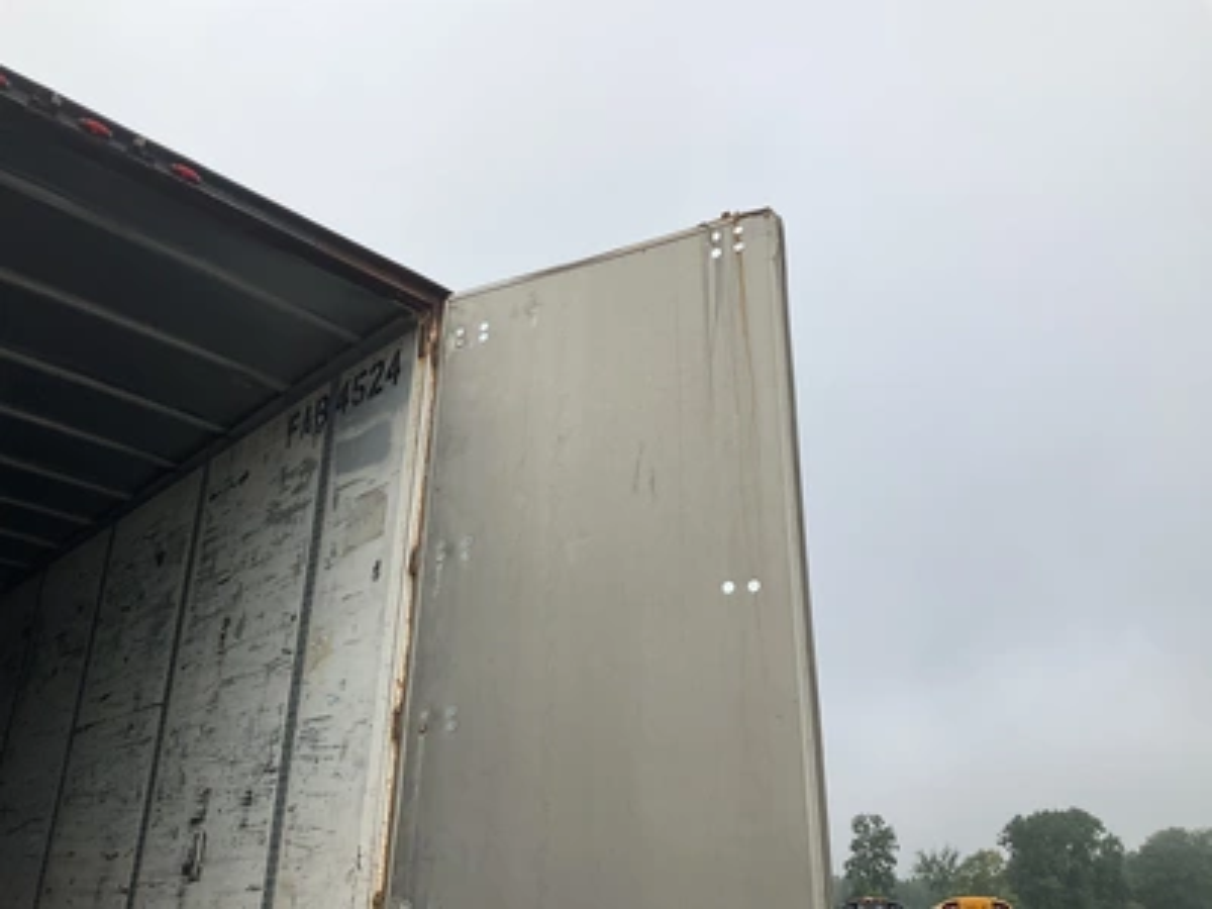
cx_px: 606
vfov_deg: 48.2
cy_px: 454
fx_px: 1015
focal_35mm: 29
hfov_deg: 61.7
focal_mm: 3
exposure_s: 1/1848
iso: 25
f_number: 1.8
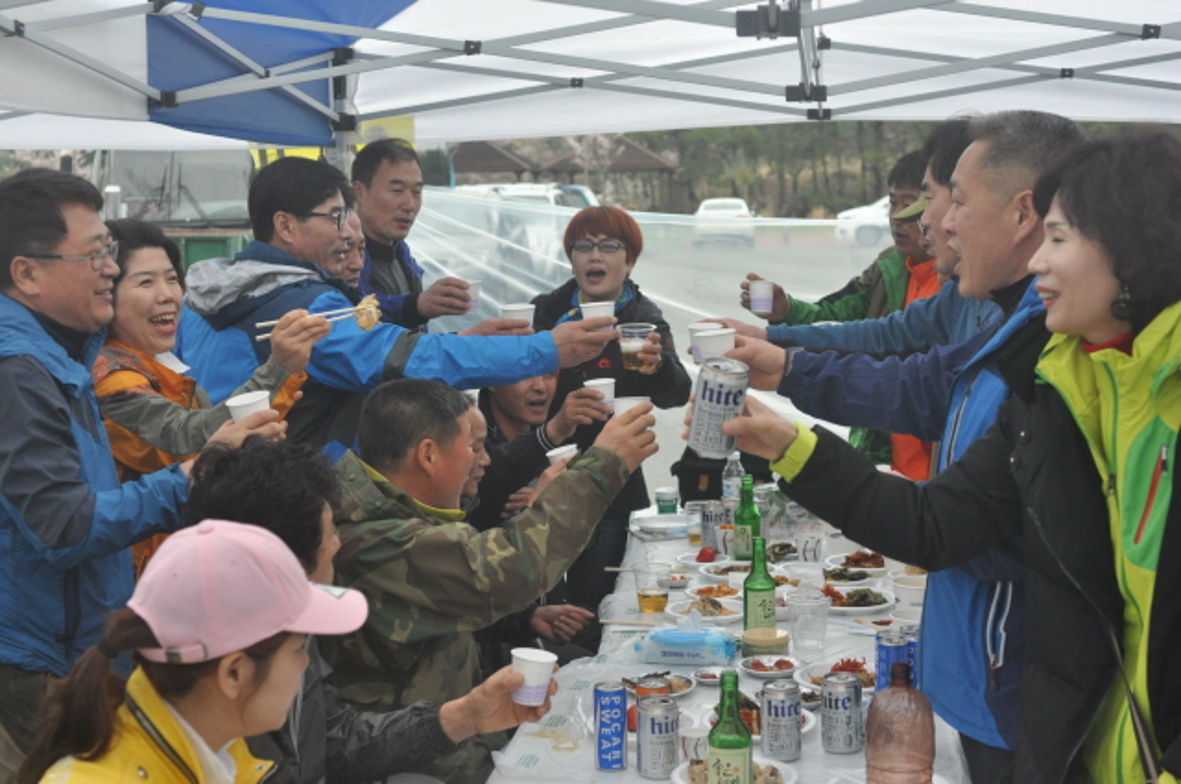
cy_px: 392
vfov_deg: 25.7
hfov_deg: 37.9
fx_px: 1720
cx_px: 590
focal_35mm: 52
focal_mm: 35
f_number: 4
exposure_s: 1/1250
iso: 1000
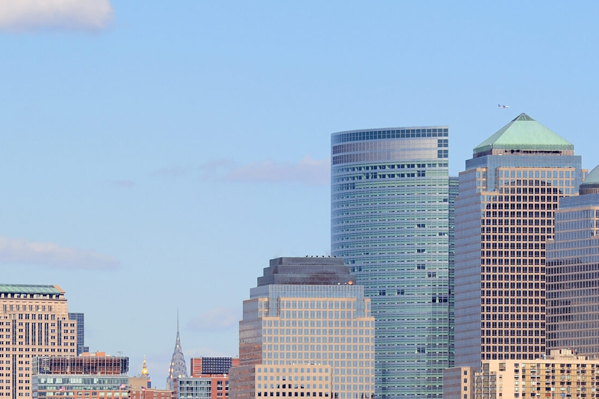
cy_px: 352
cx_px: 240
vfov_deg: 3.2
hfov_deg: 4.8
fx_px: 7100
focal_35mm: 427
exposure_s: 1/500
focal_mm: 185
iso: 200
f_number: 8
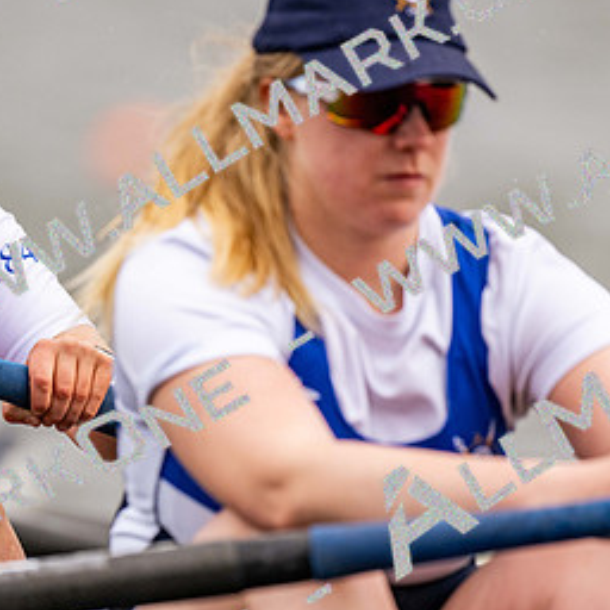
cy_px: 354
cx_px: 179
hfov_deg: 1.5
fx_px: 23047
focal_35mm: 1156
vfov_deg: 1.5
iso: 720
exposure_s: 1/2500
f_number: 4
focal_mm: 600
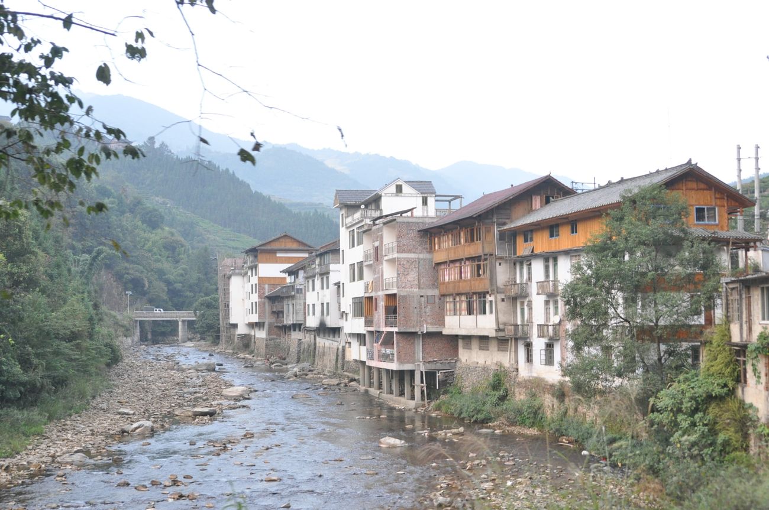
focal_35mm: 42
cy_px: 255
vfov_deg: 31.8
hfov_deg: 46.5
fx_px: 896
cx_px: 384
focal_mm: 28
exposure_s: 1/250
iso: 1000
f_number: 3.2
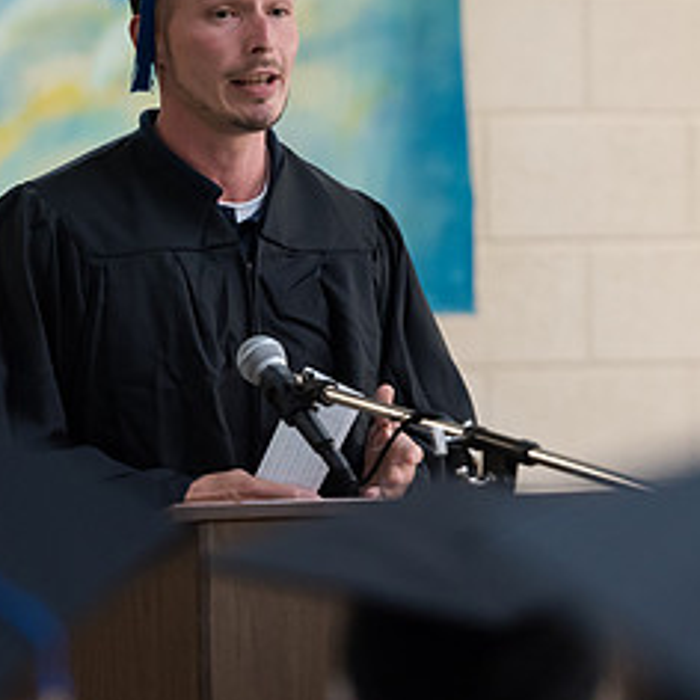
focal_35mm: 344
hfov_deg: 5.1
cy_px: 346
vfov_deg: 5.1
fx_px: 7870
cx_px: 246
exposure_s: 1/200
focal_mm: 165
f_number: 4
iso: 3200
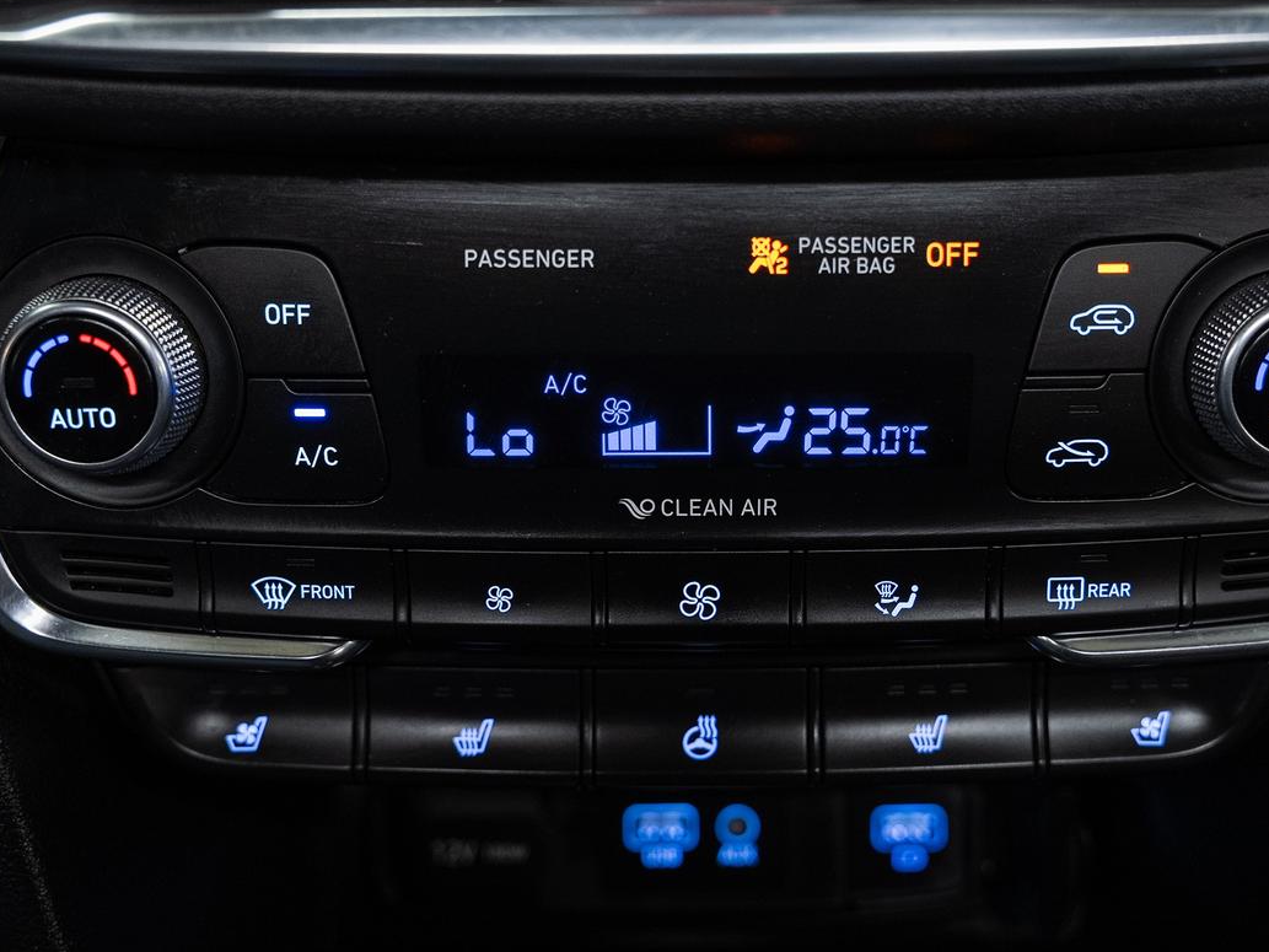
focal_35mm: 45
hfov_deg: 42.0
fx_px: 1650
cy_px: 482
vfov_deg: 32.2
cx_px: 708
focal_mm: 30.8
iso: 1000
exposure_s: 1/40
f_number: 4
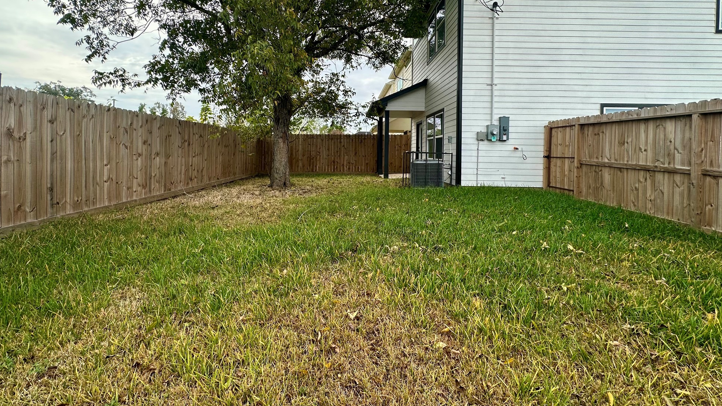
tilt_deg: +0.4
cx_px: 346
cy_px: 153
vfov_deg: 66.1
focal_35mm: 16
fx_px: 306
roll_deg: -1.1
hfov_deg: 99.3
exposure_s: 1/596
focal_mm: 2.22
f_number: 2.2
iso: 40
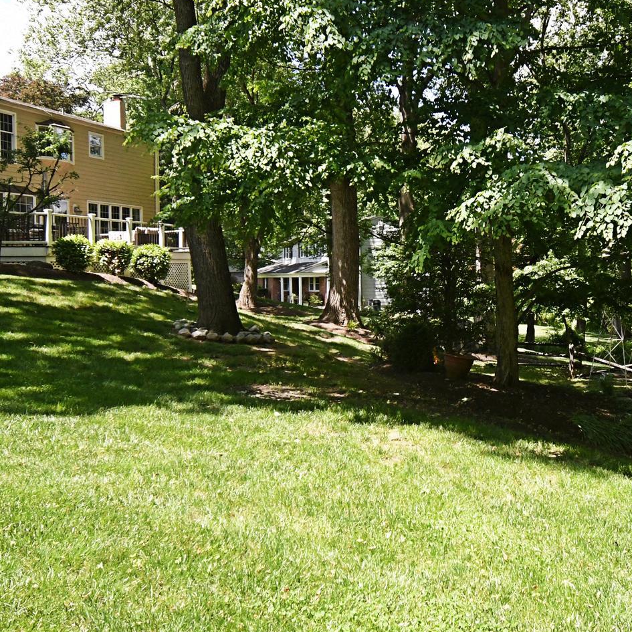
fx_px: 723
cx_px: 396
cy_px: 278
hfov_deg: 46.8
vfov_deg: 47.1
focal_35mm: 35
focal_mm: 13
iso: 2500
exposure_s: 1/2500
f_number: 4.8
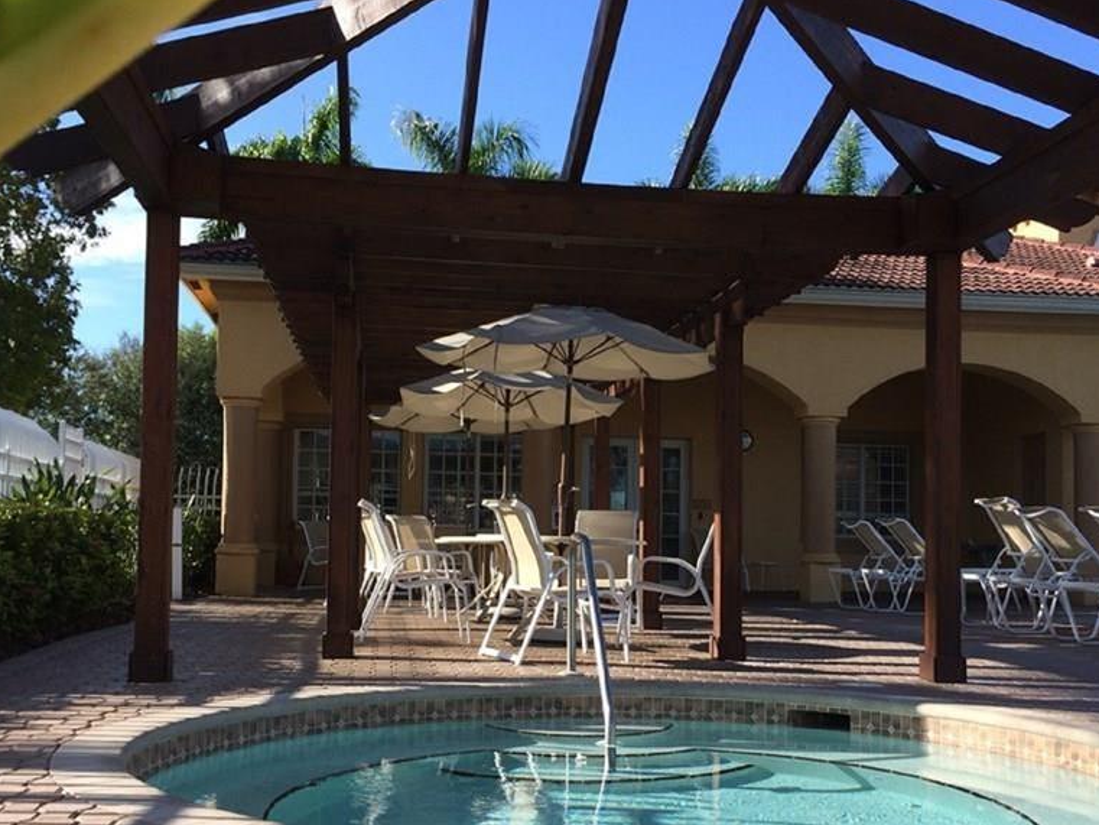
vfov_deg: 36.7
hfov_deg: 47.9
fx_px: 1238
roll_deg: -1.0
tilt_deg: +3.7
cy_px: 480
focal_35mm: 39
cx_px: 563
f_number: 2.2
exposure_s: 1/1053
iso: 32
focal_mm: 4.15
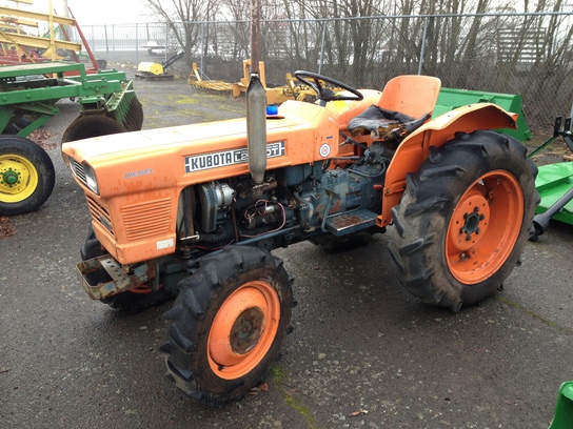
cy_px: 214
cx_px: 286
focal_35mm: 35
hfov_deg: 52.6
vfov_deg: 40.7
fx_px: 579
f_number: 2.4
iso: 64
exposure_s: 1/129
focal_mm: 4.28
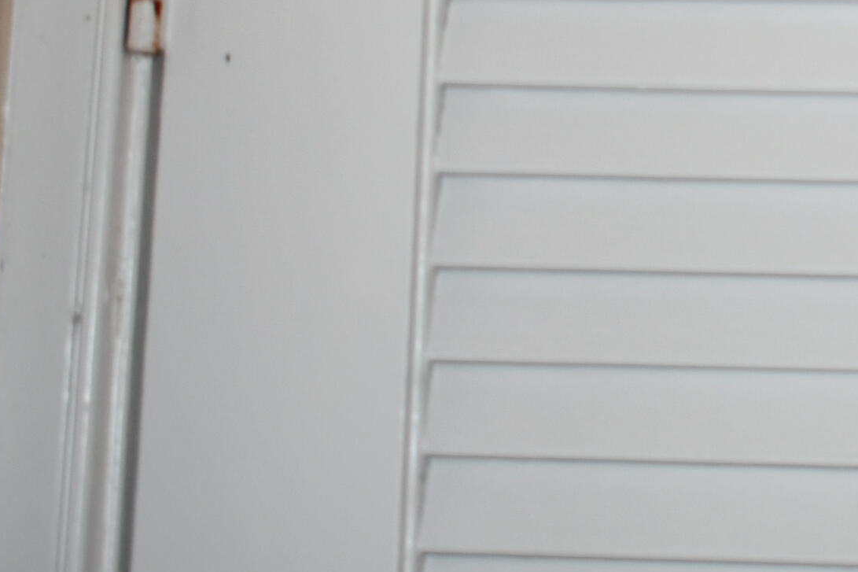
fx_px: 2621
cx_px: 1060
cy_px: -153
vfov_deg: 12.1
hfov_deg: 17.6
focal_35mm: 110
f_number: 4
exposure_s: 1/100
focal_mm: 27
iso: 400
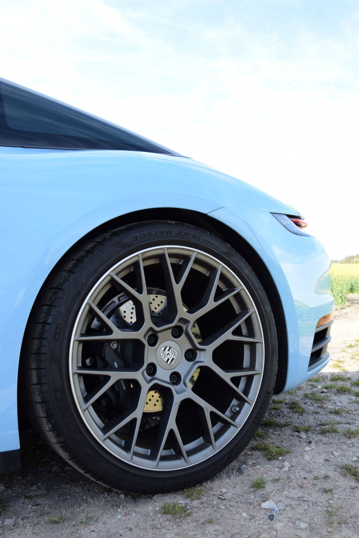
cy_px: 269
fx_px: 493
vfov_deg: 57.2
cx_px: 180
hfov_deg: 40.0
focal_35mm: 33
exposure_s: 1/100
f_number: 8
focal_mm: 22
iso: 200
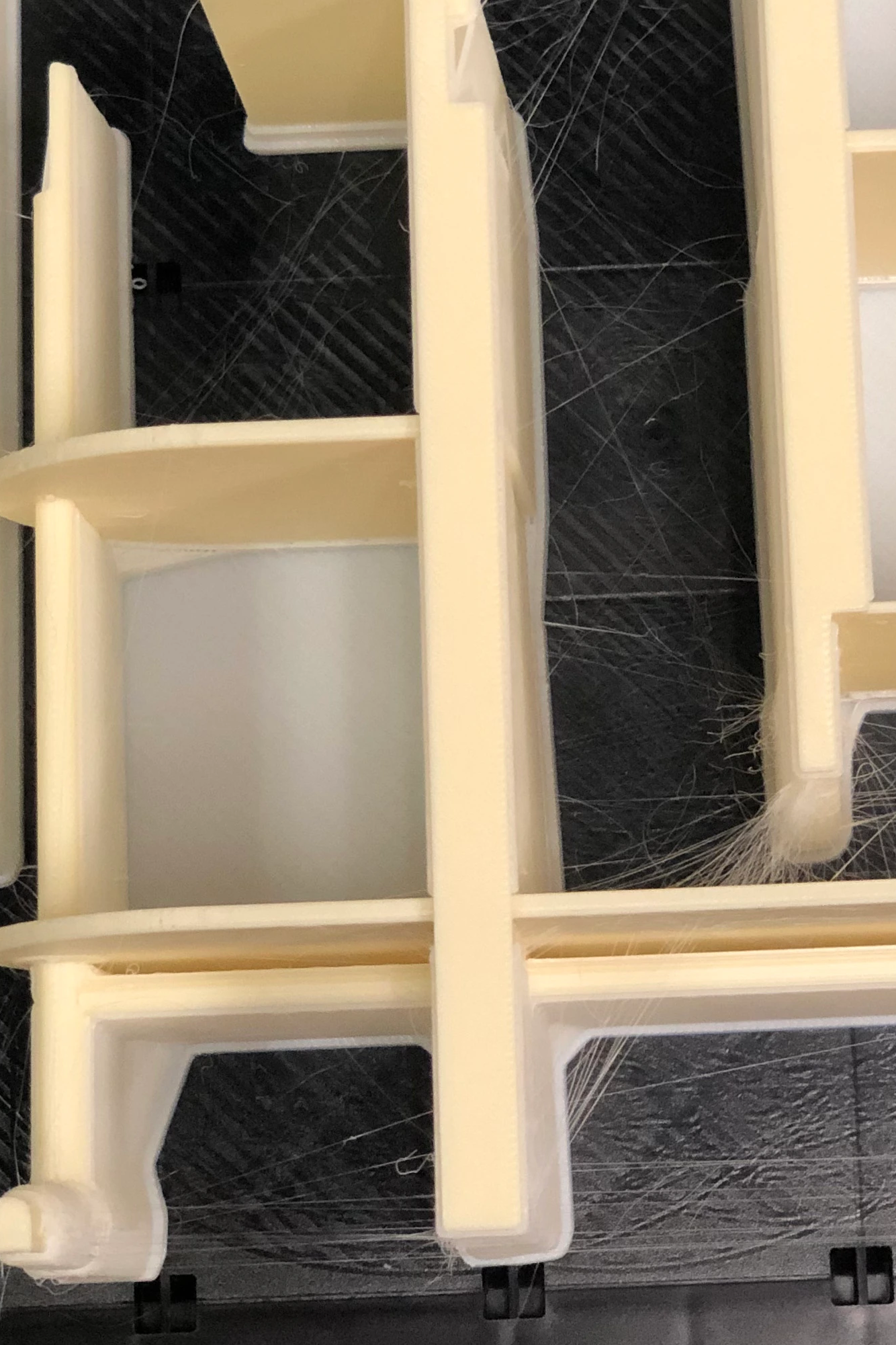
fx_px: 4069
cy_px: 414
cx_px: 707
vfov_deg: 18.7
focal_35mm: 109
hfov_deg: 12.5
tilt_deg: -64.2
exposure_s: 1/30
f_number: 2.4
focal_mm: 6
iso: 100
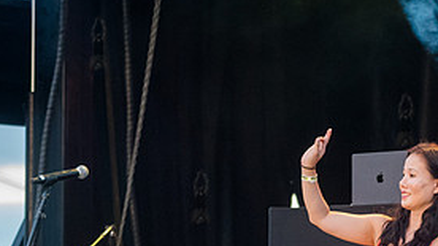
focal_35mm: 314
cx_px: 404
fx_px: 3645
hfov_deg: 6.9
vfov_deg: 3.9
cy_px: 295
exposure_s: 1/250
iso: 4000
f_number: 4.5
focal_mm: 120
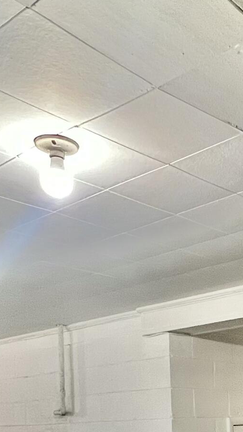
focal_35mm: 47
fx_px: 538
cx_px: 306
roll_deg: +2.3
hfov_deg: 23.0
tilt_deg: -1.6
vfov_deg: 38.9
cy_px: 428
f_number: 1.8
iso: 320
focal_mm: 1.57
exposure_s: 1/60
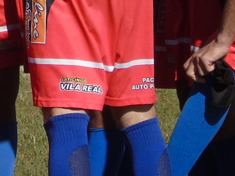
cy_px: -75
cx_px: -30
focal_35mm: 889
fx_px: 6035
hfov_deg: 2.2
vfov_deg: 1.7
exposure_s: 1/800
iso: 80
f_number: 4.9
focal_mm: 29
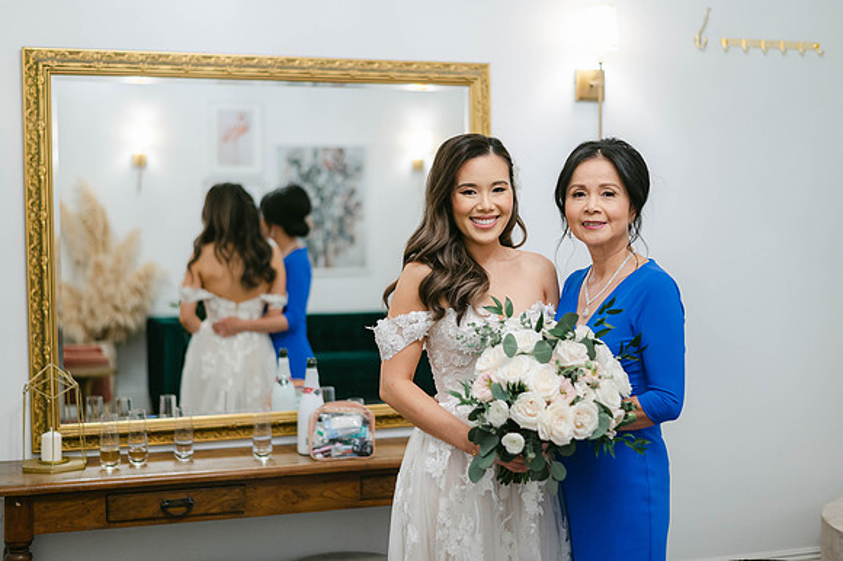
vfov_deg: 26.1
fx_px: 1209
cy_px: 280
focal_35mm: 52
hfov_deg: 38.4
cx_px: 422
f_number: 2
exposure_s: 1/125
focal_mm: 50
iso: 560
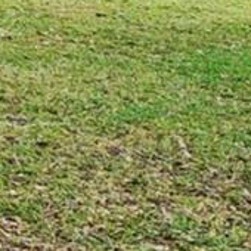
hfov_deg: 7.9
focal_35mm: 120
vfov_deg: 13.0
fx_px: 984
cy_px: -210
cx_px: -790
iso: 500
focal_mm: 10
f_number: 5
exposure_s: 1/320
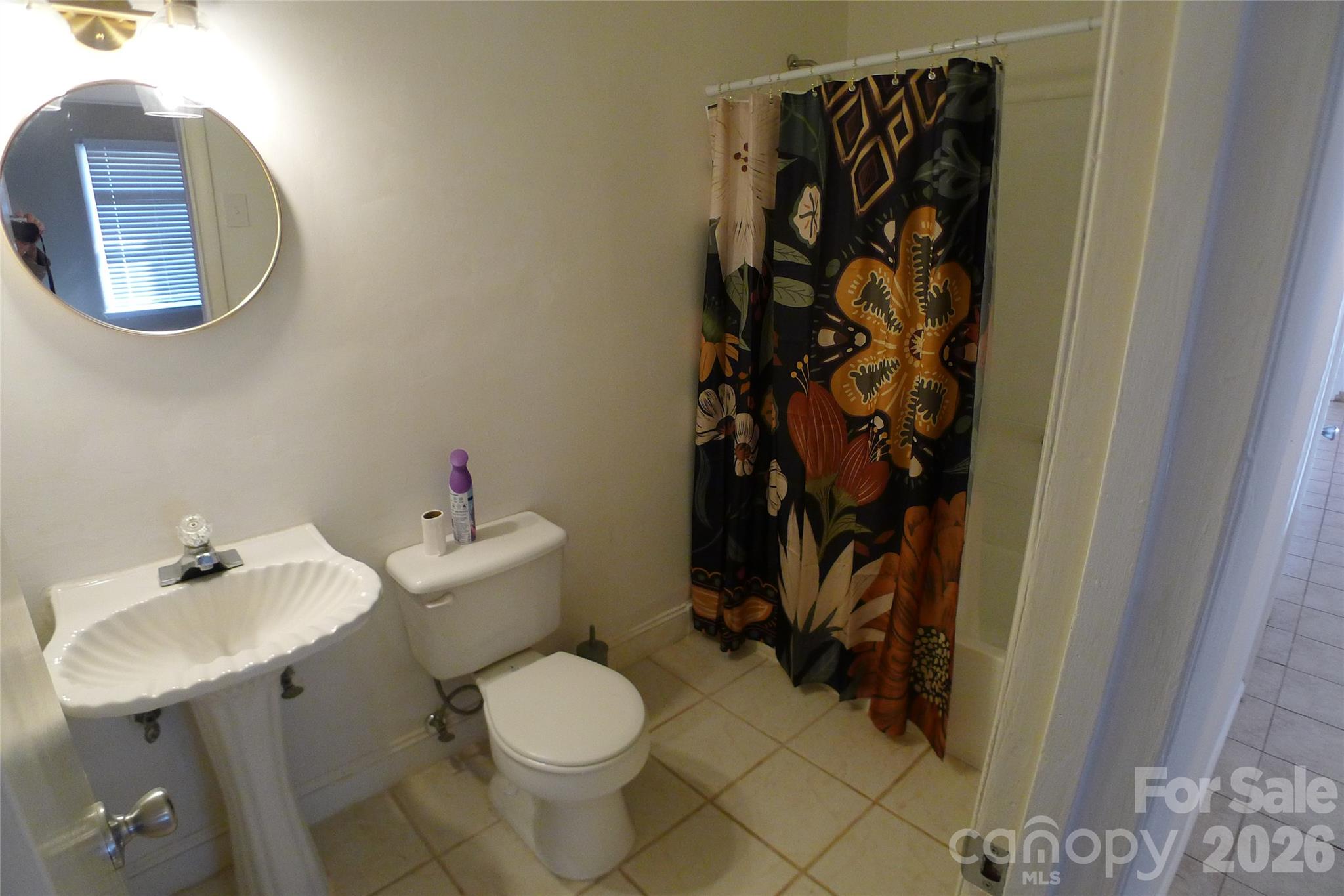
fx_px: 896
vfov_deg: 53.1
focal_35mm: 24
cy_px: 448
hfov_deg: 73.7
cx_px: 672
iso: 320
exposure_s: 1/60
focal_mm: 5.1
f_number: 2
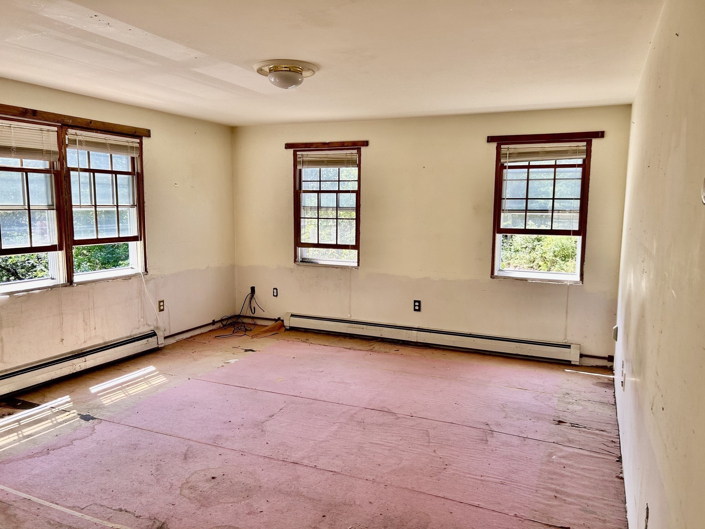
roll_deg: -0.4
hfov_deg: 67.3
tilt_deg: -6.6
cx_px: 352
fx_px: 530
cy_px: 264
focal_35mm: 26
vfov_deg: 53.1
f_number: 1.5
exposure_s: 1/181
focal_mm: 5.7
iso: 40
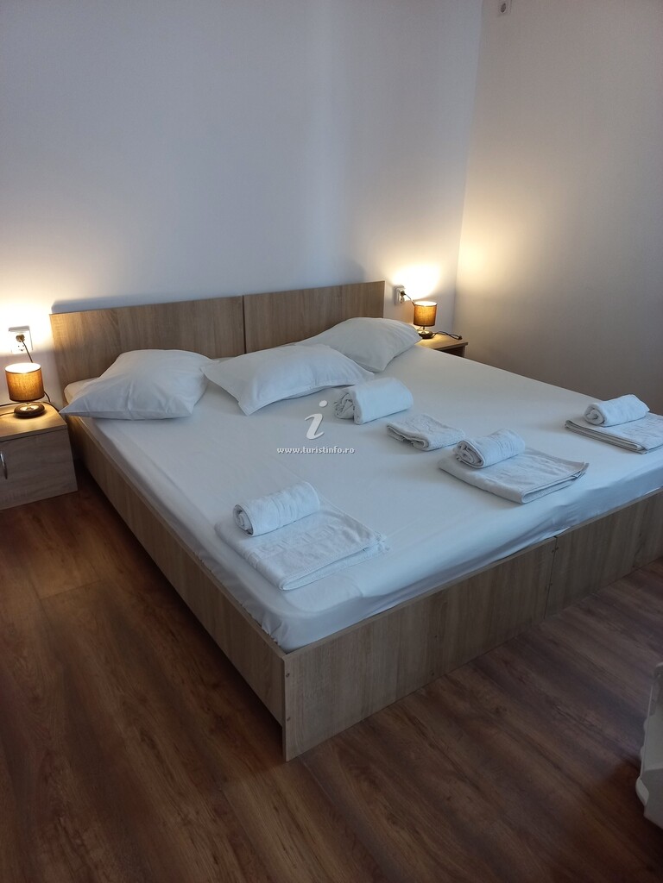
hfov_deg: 54.9
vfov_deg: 69.4
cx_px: 332
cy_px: 442
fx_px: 638
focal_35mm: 25
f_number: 1.8
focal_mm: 4.6
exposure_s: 1/33
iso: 320
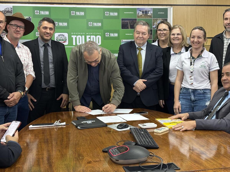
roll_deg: +0.6
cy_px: 86
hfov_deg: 36.8
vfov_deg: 28.0
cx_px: 115
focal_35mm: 52
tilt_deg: -6.2
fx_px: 346
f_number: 1.6
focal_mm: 5.96
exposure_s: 1/40
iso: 160
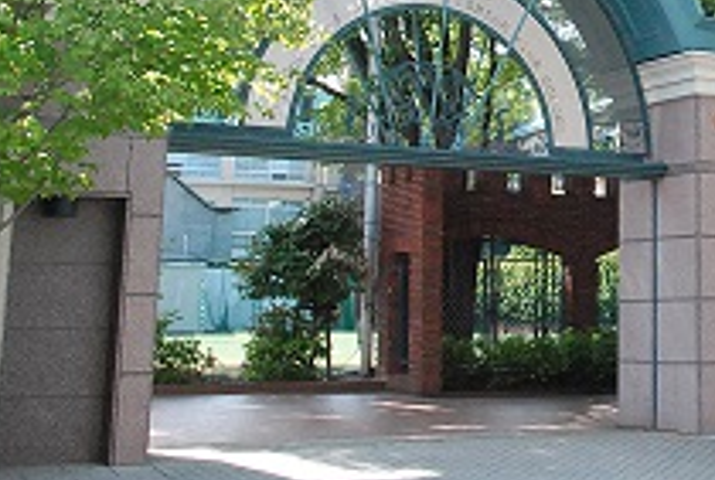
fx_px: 1513
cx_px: 729
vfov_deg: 17.5
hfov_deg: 25.2
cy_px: -27
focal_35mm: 76
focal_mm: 22
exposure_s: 1/320
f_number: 9
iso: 1600
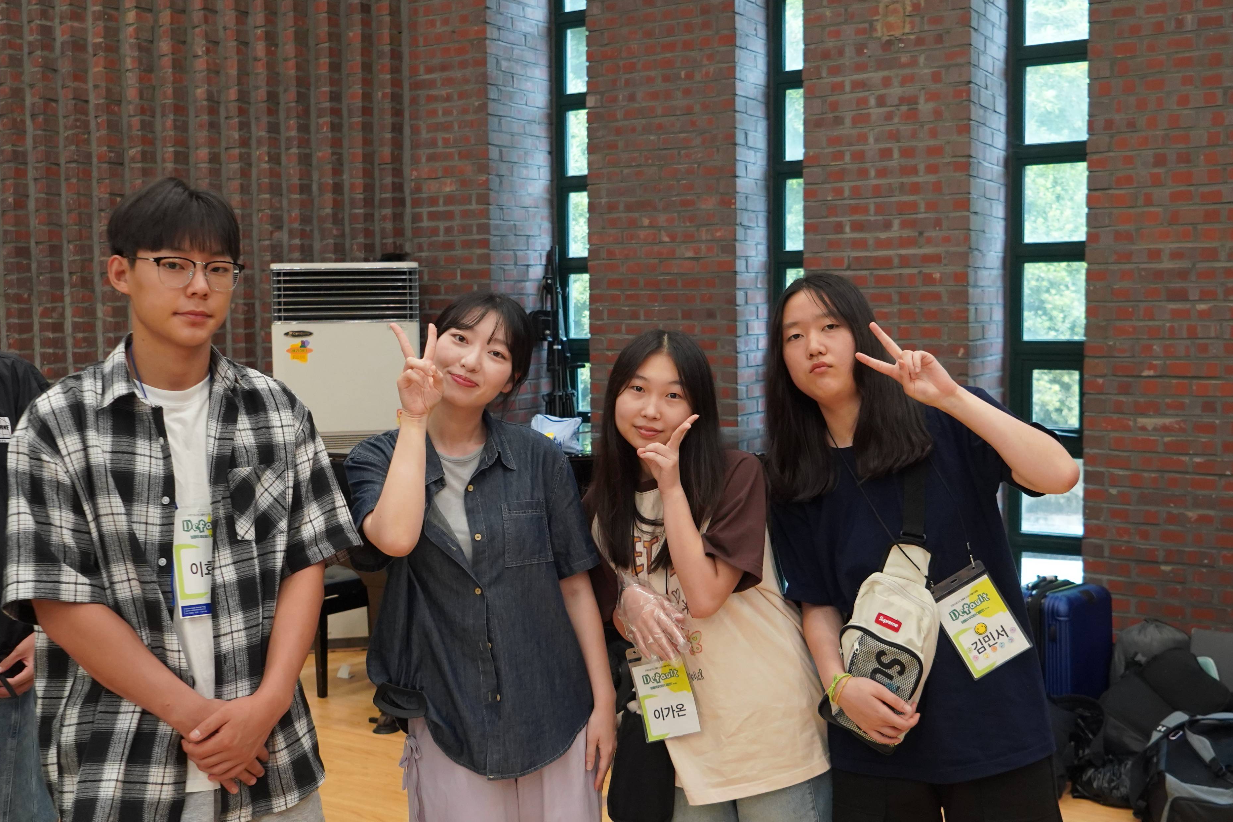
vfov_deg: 35.1
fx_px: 1301
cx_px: 625
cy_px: 398
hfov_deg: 50.7
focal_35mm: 38
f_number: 4
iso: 2500
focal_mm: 24
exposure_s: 1/160
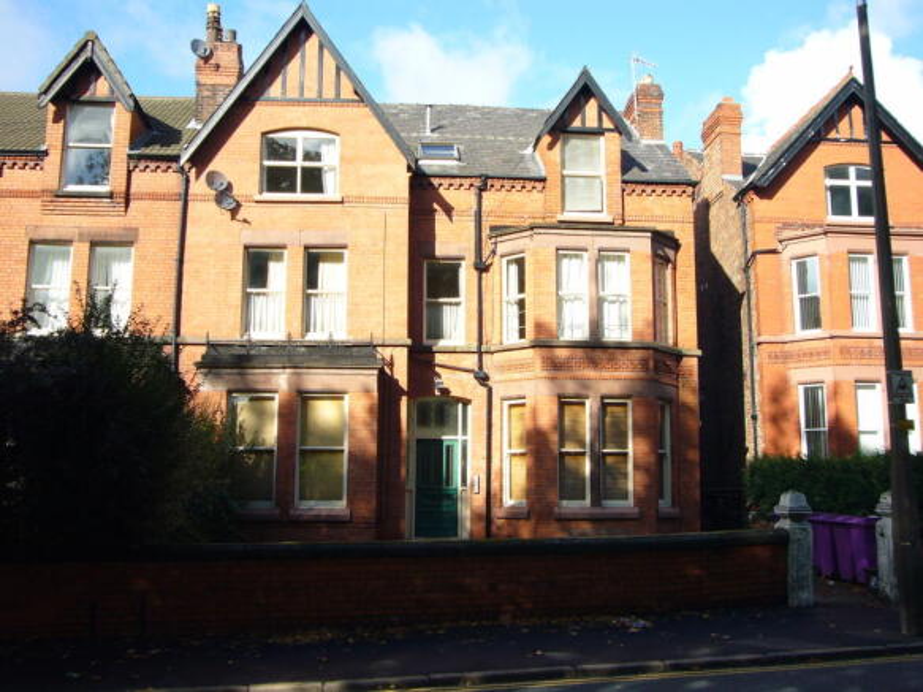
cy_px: 346
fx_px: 986
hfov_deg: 50.1
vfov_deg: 38.7
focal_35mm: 37
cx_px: 462
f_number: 6.3
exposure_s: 1/125
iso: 80
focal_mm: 6.1
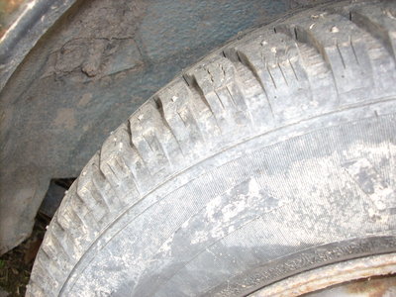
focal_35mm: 37
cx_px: 198
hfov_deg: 50.1
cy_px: 148
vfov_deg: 38.7
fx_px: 423
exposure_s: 1/30
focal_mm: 6.2
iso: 64
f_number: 2.8
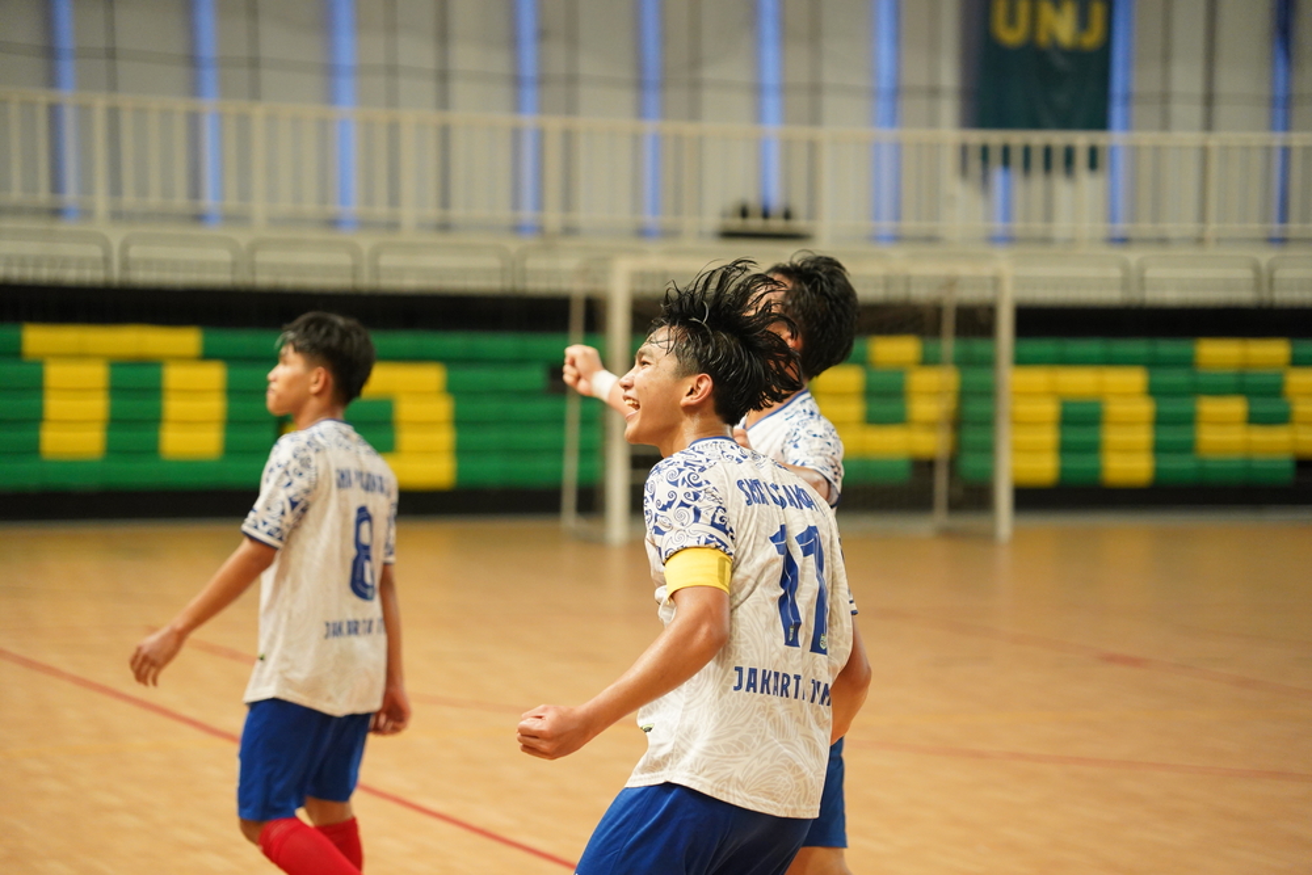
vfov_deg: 13.0
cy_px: 438
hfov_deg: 19.5
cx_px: 656
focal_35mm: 105
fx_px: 3827
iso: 4000
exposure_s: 1/800
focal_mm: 105
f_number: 2.8
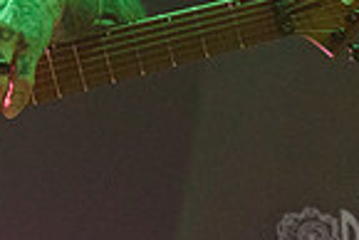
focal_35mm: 324
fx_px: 3234
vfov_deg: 4.2
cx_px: -222
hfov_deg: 6.3
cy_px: -257
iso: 3200
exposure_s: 1/200
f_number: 3.5
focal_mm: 70
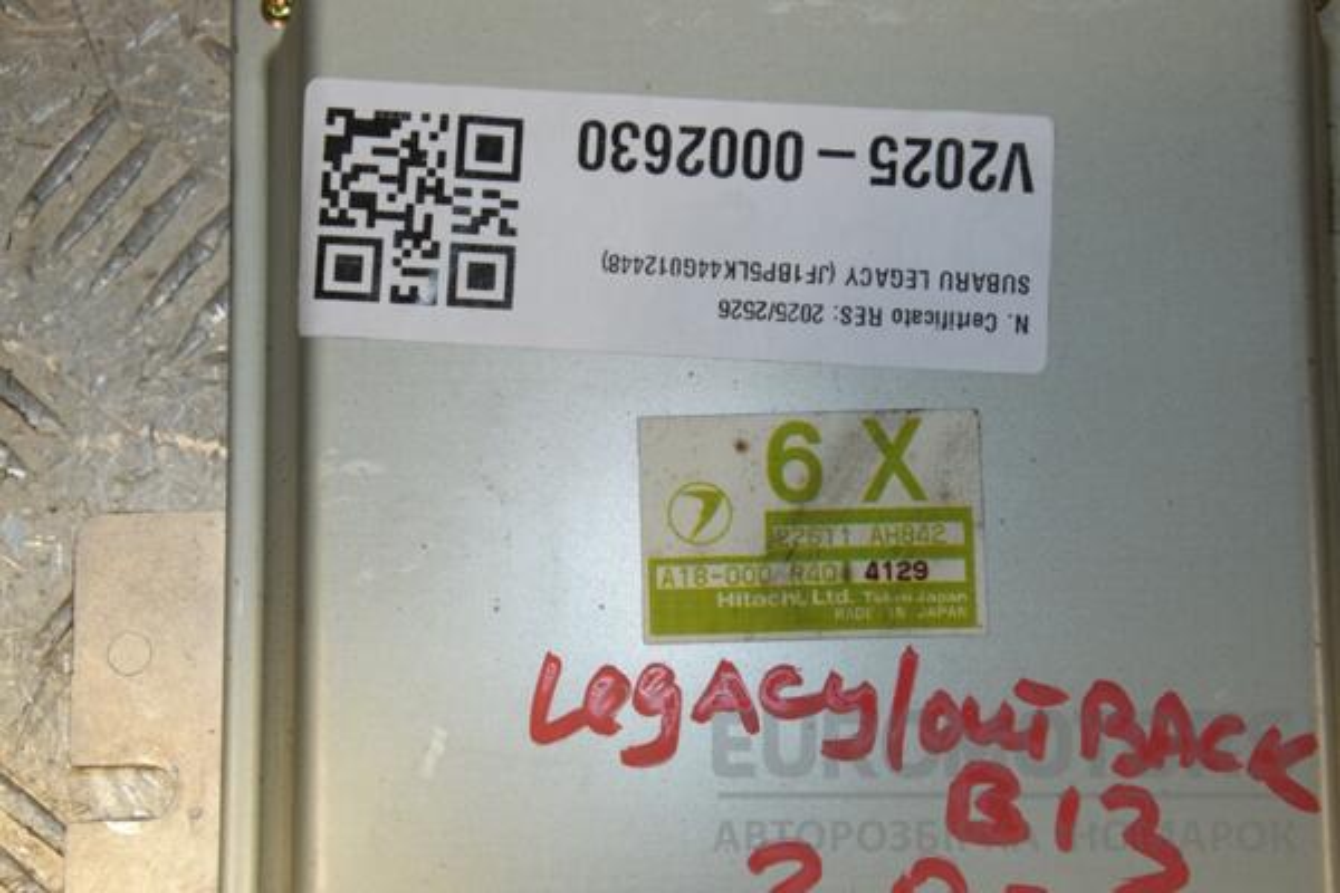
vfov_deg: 17.5
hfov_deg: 26.0
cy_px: 446
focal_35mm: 78
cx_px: 670
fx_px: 2903
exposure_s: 1/200
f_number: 7.1
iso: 800
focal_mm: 52
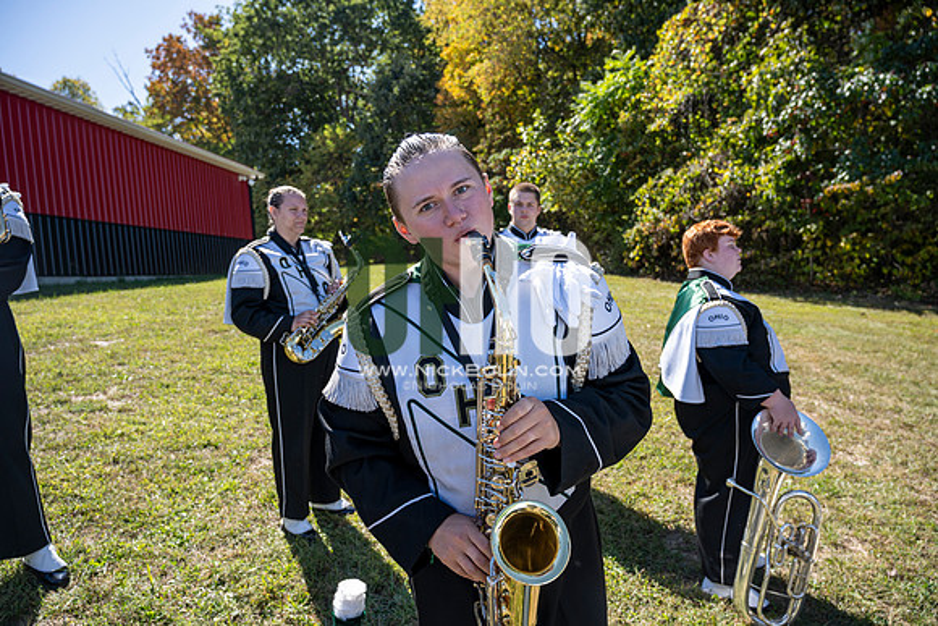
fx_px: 625
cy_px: 313
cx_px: 469
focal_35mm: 24
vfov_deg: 53.2
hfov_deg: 73.7
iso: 64
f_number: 4.5
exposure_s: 1/250
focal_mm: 24
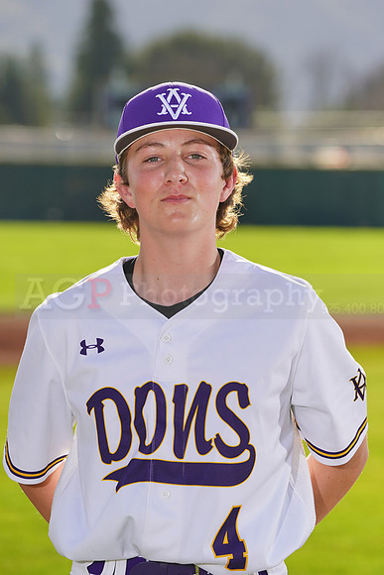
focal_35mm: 229
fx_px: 3662
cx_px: 192
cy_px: 288
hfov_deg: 6.0
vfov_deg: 9.0
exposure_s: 1/250
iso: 100
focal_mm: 229
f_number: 8
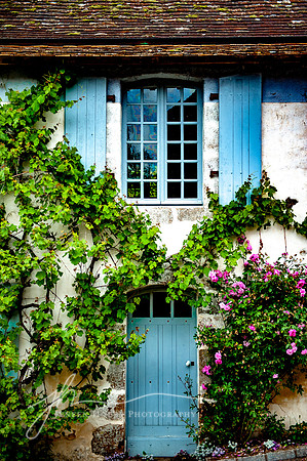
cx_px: 154
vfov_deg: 38.2
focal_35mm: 52
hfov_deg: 25.9
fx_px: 667
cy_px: 230
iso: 200
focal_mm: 52
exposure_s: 1/200
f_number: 2.8
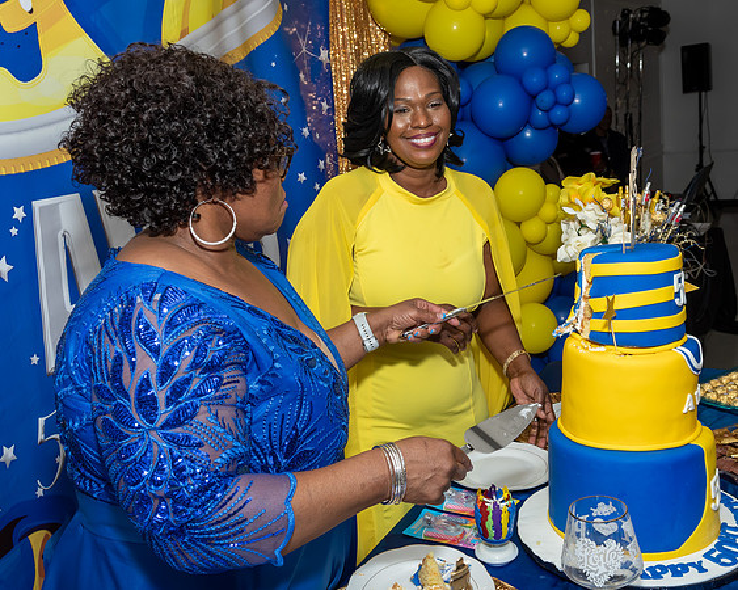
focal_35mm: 37
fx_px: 810
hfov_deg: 48.9
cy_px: 274
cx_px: 417
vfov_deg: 40.0
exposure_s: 1/250
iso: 500
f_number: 6.3
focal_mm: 20
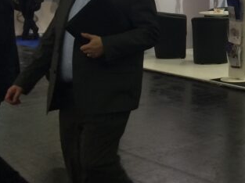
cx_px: 373
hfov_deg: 18.3
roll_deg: +0.8
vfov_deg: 14.8
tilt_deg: +0.5
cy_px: -55
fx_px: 672
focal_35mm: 95
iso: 50
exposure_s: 1/33
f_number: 2.2
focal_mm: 4.15
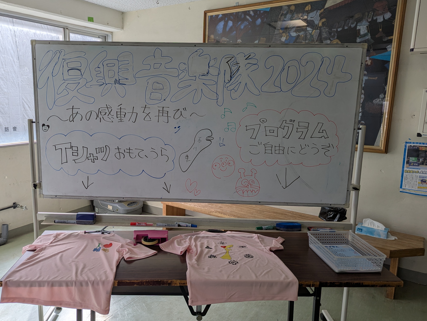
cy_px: 154
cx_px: 180
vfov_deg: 49.8
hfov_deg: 63.0
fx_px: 346
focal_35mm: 28
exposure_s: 1/384
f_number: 1.85
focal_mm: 6.81
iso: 35
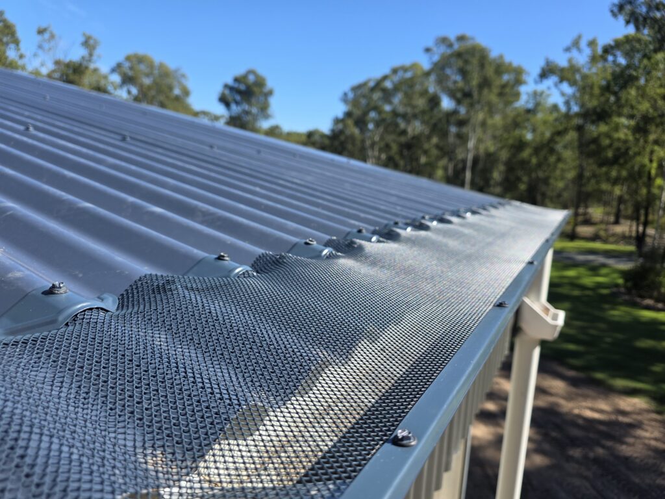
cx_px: 332
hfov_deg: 73.9
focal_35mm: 23
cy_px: 250
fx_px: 442
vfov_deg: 58.9
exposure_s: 1/2985
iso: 80
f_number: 1.7
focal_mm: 6.3
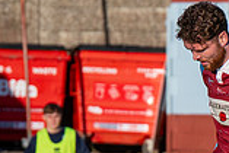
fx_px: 9862
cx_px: 52
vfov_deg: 0.9
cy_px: 107
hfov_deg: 1.3
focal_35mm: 1549
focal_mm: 125
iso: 400
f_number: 4
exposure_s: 1/4000
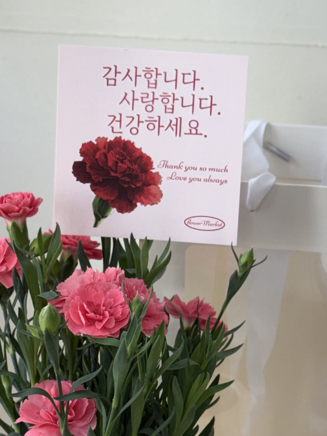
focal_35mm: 112
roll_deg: -0.9
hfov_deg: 13.2
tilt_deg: -21.2
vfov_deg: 17.4
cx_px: 203
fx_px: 1411
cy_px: 370
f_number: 1.78
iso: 100
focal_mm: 6.76
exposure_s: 1/151
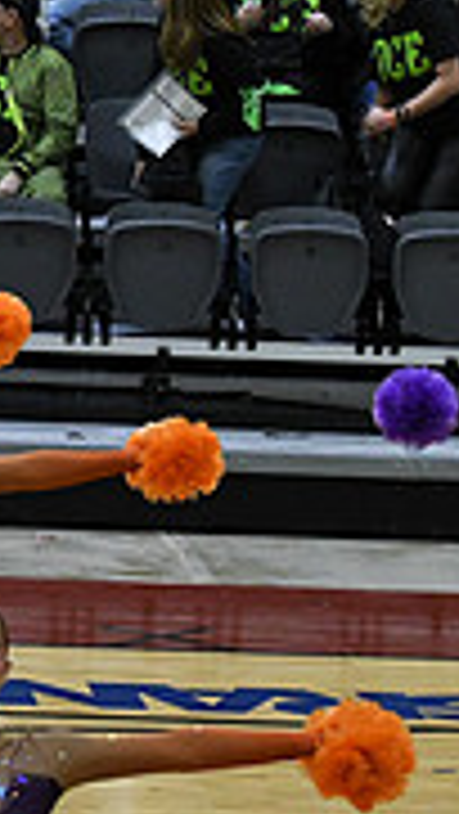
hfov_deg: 3.4
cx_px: -747
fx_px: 7627
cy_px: 614
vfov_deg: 6.1
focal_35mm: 353
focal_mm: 70
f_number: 4
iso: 4000
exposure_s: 1/500
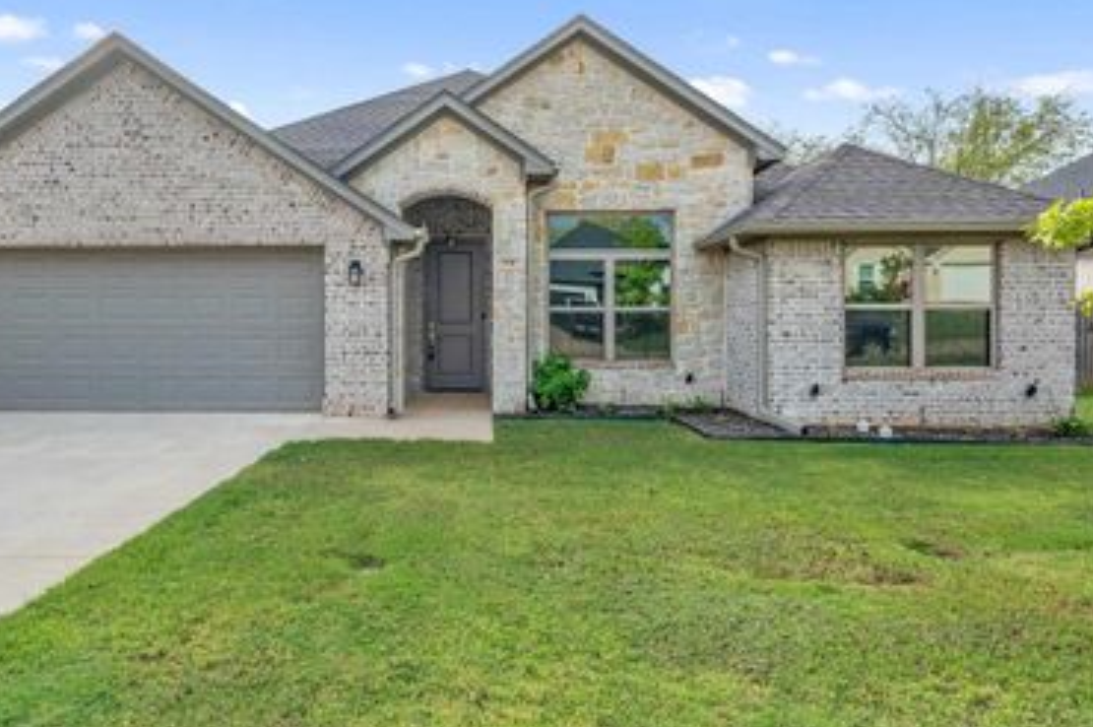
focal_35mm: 23
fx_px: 698
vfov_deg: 55.0
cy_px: 341
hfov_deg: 75.8
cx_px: 473
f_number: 8
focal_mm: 17
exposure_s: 1/400
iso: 800
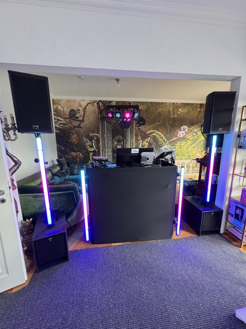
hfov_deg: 85.7
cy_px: 164
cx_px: 123
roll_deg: +0.0
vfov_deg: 102.1
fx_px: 133
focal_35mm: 14
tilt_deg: -10.1
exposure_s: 1/73
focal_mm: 2.22
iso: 320
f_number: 2.2
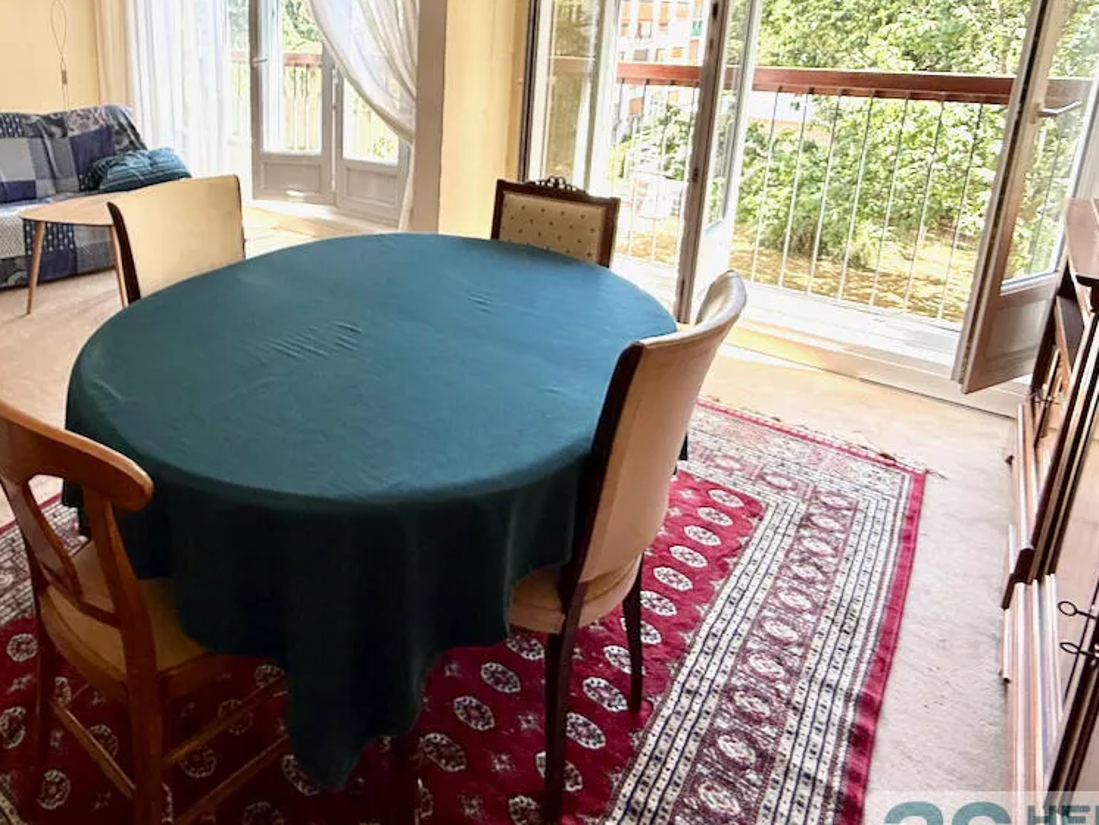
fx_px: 762
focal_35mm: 24
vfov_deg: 54.0
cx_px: 315
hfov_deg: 68.2
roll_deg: +0.1
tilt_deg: -13.3
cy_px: 196
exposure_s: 1/106
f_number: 2.2
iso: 64
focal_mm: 2.22
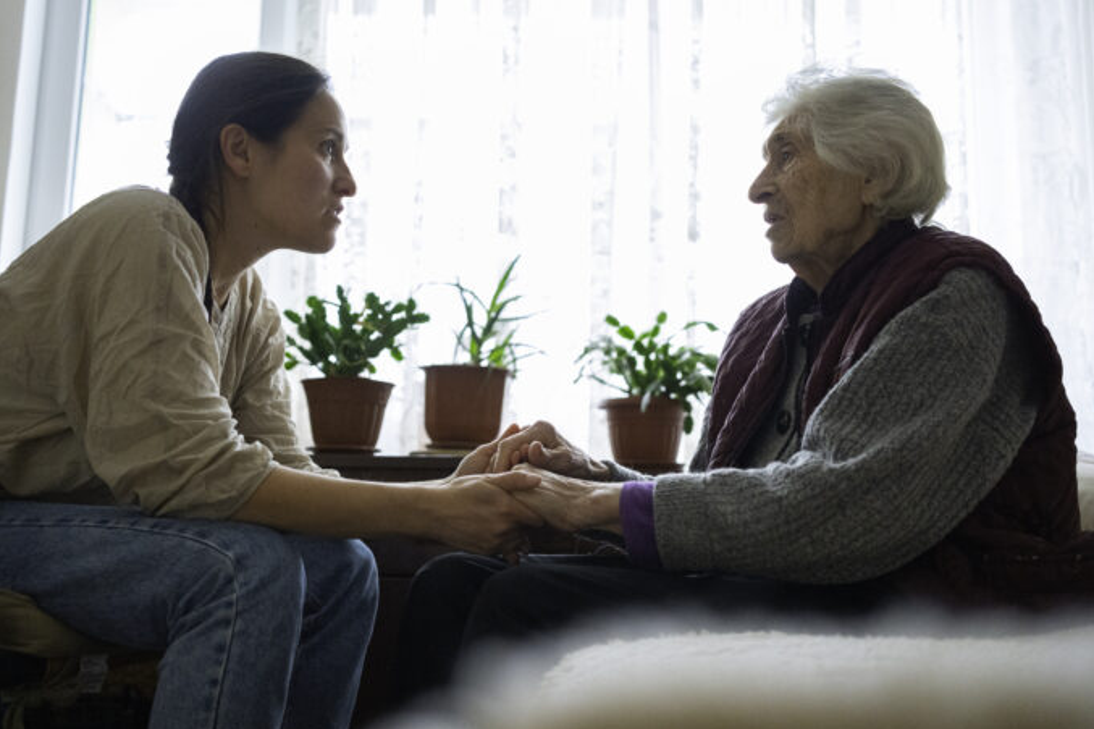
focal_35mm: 36
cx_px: 561
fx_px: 1094
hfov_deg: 53.1
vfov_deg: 36.9
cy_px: 360
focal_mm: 35
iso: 6400
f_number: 2.8
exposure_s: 1/125
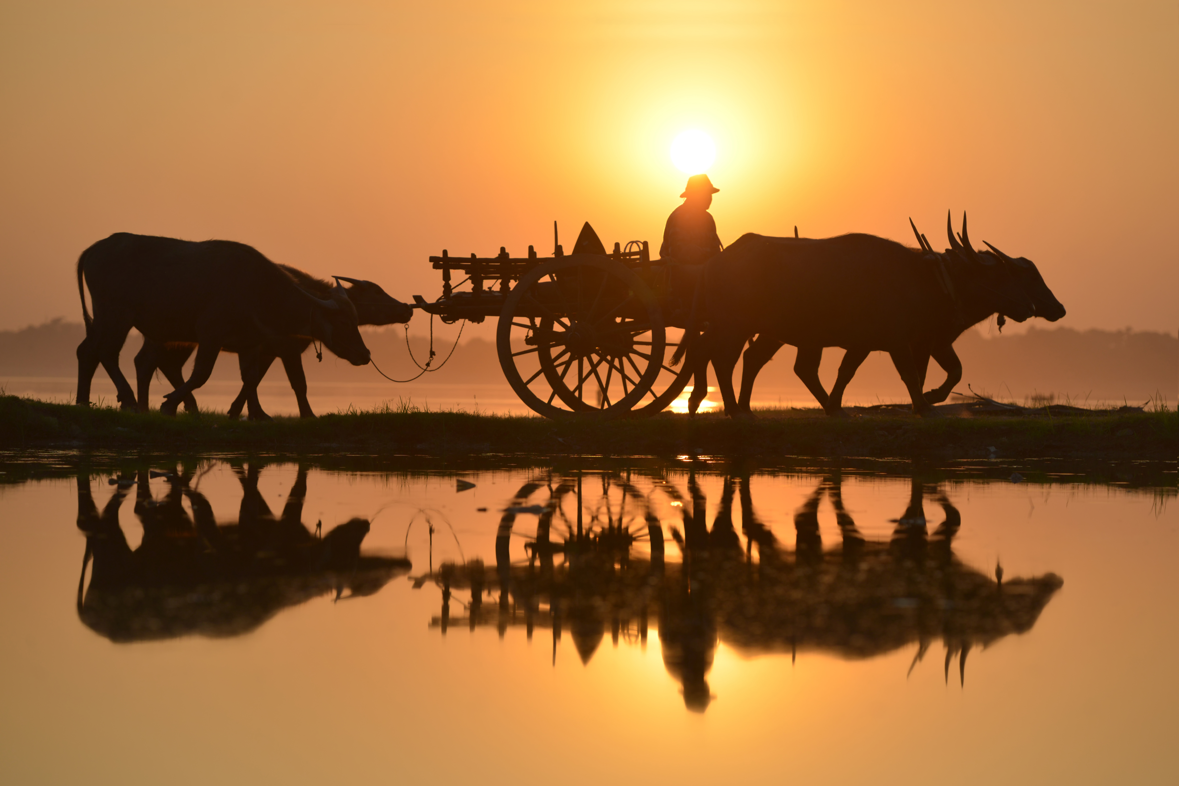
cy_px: 393
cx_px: 590
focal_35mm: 122
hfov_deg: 16.8
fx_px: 3995
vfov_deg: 11.2
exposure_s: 1/3200
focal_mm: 122
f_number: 4
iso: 250
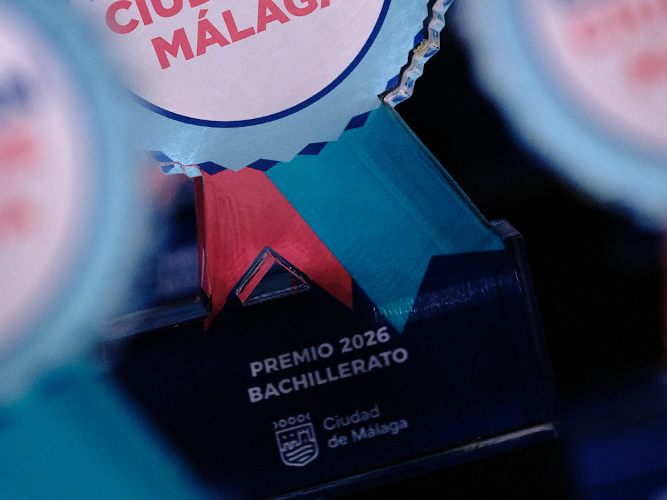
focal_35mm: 165
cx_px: 267
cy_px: 75
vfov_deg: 9.0
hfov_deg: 12.0
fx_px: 3180
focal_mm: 56
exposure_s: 1/125
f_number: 1.2
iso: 1250
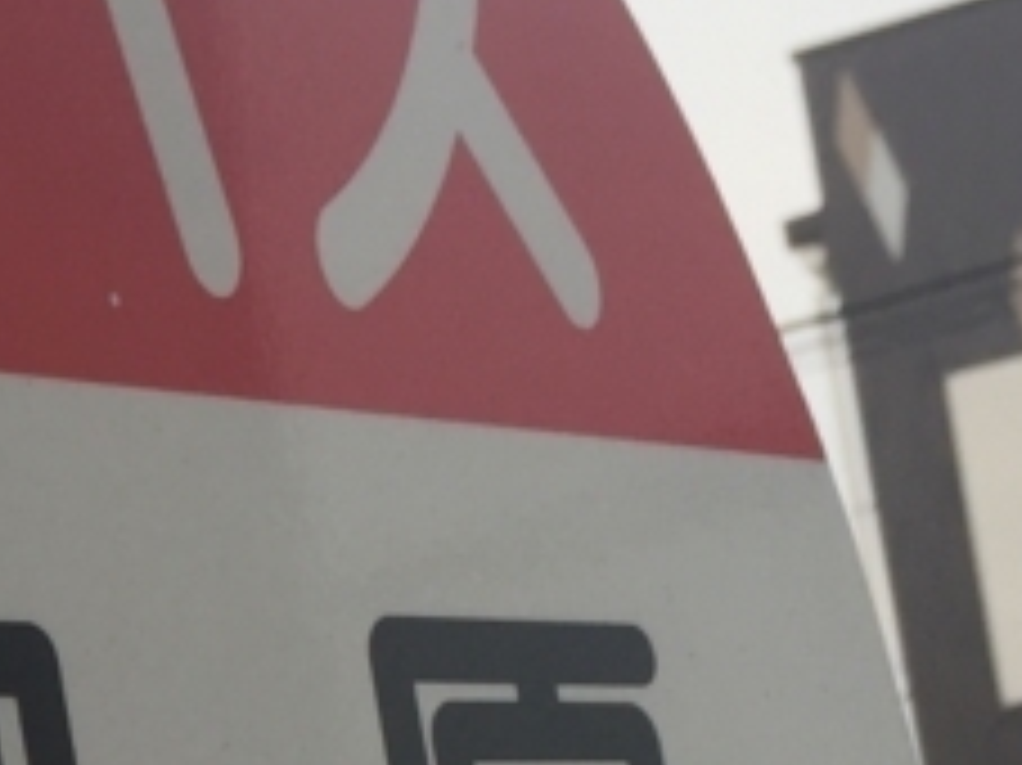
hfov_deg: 14.3
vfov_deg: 10.9
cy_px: 1148
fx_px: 3866
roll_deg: +8.8
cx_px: -378
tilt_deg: +4.0
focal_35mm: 131
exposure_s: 1/746
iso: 32
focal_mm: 4.15
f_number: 2.2
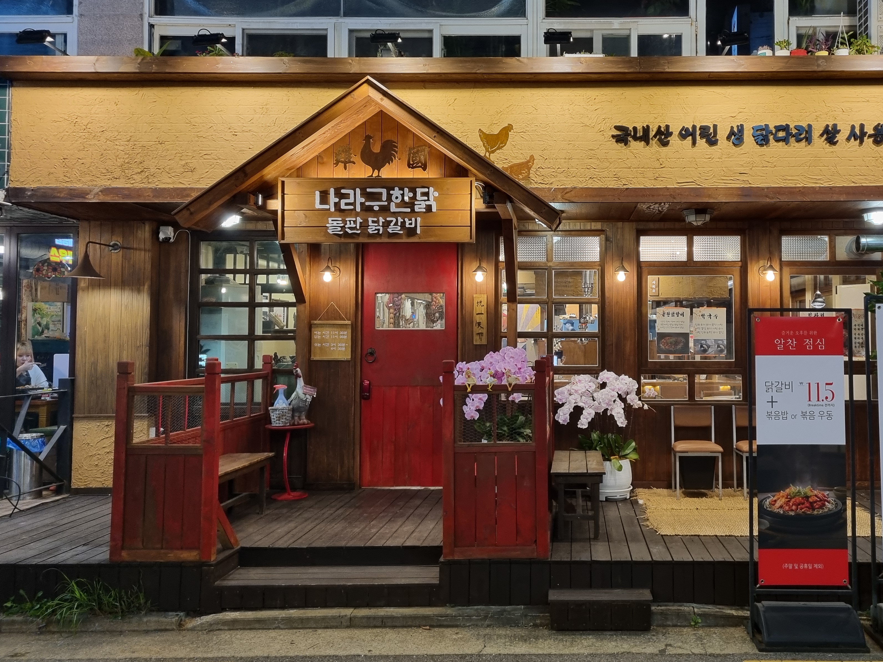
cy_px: 303
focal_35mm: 33
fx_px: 842
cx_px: 555
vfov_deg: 42.9
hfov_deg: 54.7
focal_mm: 5.4
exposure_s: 1/60
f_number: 1.8
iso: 200
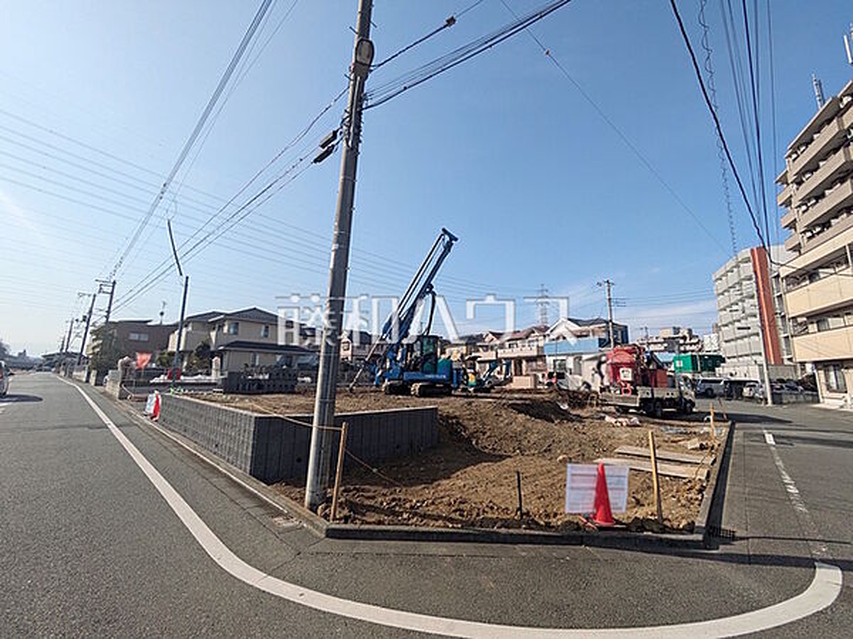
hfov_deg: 102.1
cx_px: 426
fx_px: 345
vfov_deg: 85.7
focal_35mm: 14
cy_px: 320
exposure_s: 1/2747
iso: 49
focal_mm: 1.83
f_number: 2.2
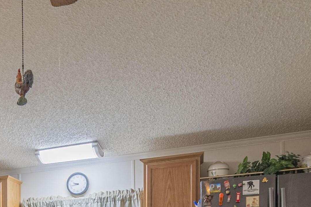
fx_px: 363
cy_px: 269
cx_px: 25
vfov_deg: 26.9
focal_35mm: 42
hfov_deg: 42.2
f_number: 7.1
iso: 320
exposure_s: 1/25
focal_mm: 10
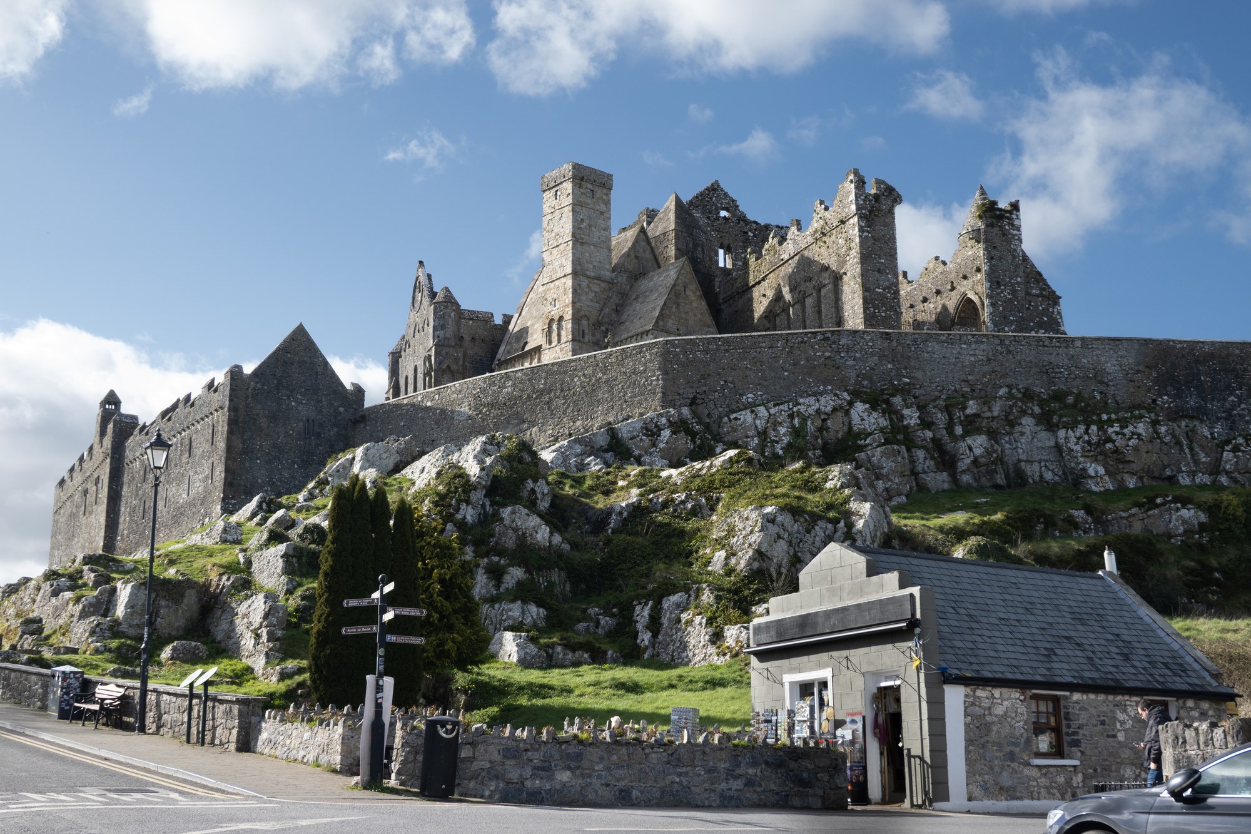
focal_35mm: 46
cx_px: 626
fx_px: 1598
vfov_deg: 29.2
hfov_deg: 42.7
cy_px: 417
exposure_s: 1/200
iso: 100
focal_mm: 16.86
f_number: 5.6
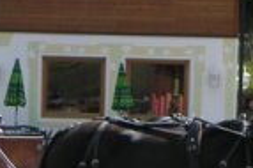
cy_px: 131
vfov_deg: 5.7
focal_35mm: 240
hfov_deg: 8.6
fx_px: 1685
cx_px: 104
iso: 50
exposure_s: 1/750
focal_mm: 9.7
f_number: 3.1
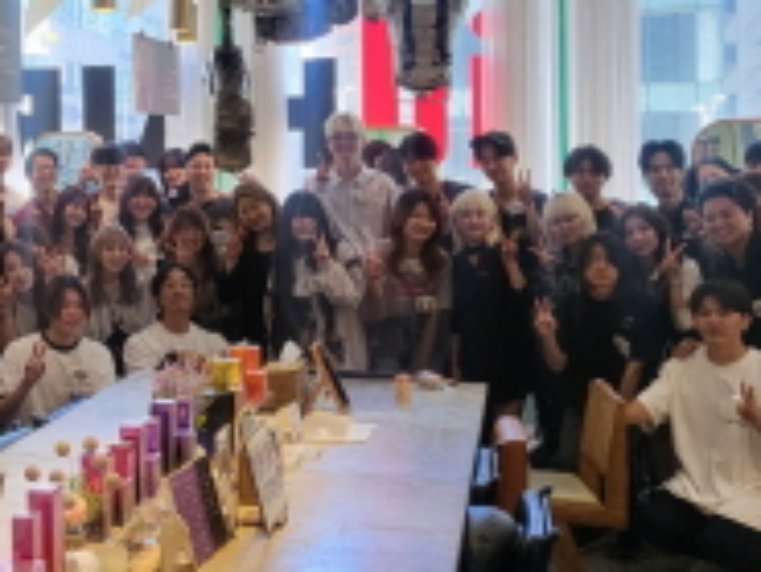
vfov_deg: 23.2
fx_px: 1386
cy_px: 198
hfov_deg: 29.6
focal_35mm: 63
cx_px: 90
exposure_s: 1/120
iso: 80
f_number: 1.8
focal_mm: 4.25
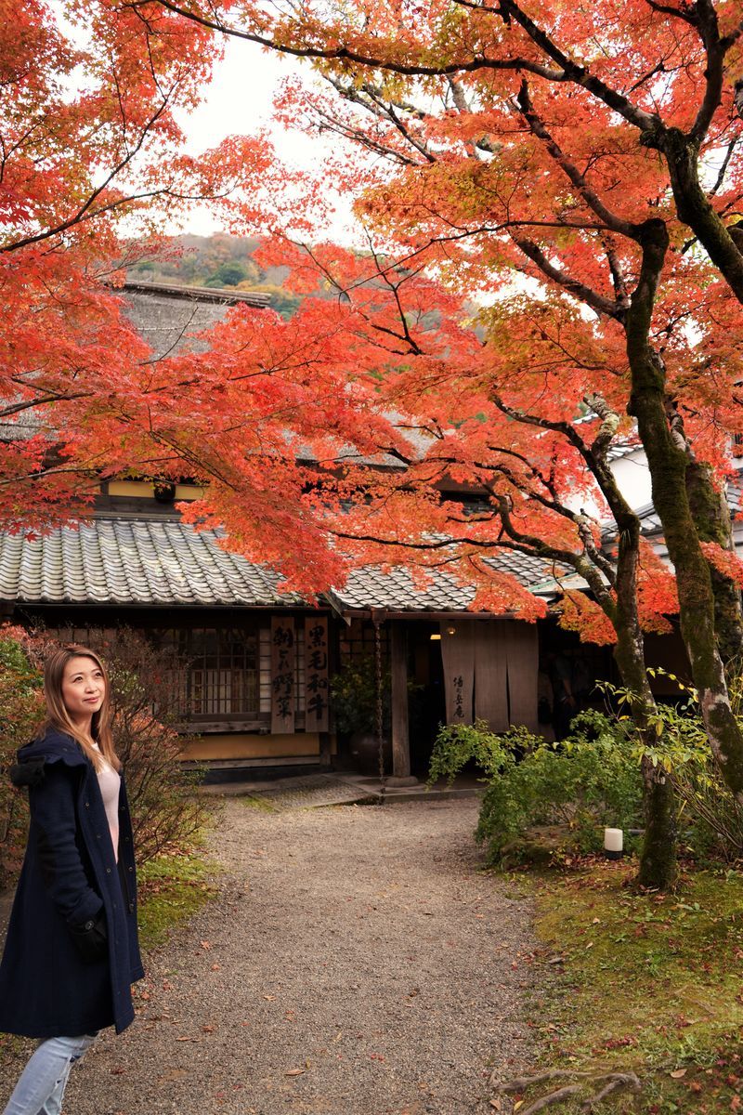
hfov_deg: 46.4
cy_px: 558
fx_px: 867
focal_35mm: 28
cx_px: 372
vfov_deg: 65.5
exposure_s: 1/160
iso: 125
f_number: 4
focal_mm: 28
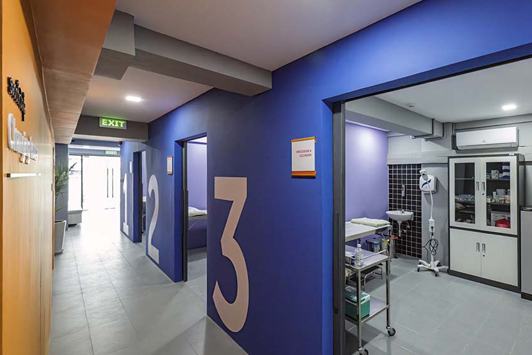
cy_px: 196
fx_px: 236
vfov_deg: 73.5
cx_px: 301
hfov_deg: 96.2
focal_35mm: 16
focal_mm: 14
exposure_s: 1/200
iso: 25600
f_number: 8
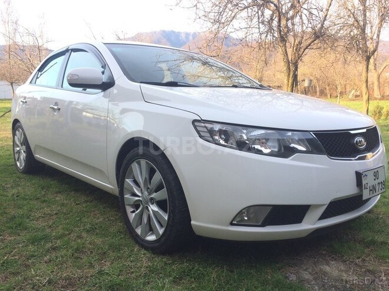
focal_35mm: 29
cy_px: 146
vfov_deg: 48.2
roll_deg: -0.8
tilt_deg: -7.8
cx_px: 194
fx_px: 326
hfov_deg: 61.7
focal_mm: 4.15
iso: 32
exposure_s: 1/182
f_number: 2.2
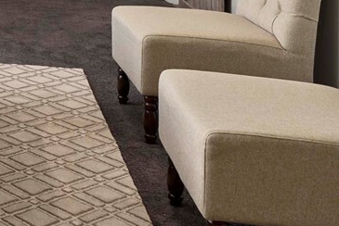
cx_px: -249
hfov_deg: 19.8
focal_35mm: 79
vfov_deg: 15.7
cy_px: -131
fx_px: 744
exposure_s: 1/25
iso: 1000
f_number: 7.1
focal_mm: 17
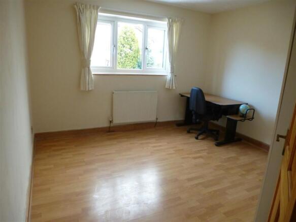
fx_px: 205
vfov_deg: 56.8
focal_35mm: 24
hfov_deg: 71.6
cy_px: 111
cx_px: 148
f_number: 3.3
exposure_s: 1/50
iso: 400
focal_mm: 4.3
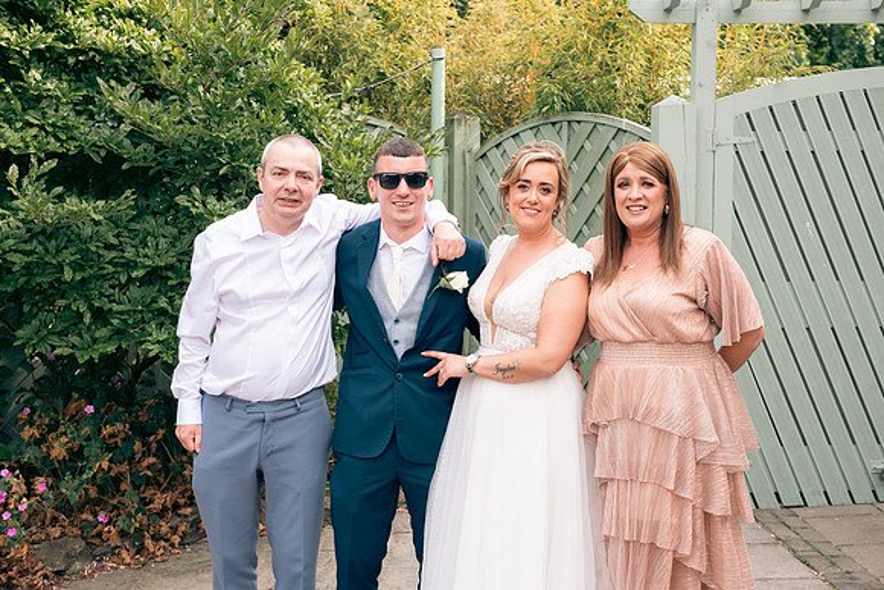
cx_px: 442
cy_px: 295
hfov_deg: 38.2
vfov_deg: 26.0
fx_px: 1277
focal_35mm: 52
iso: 160
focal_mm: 52
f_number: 6.3
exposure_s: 1/160
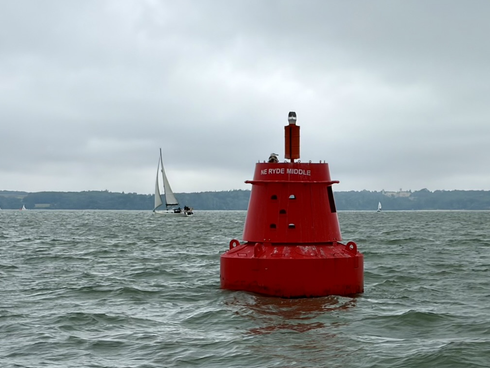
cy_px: 184
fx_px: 750
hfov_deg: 36.2
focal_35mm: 53
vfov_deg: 27.5
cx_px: 249
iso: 40
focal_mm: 5.96
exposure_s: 1/3448
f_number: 1.6
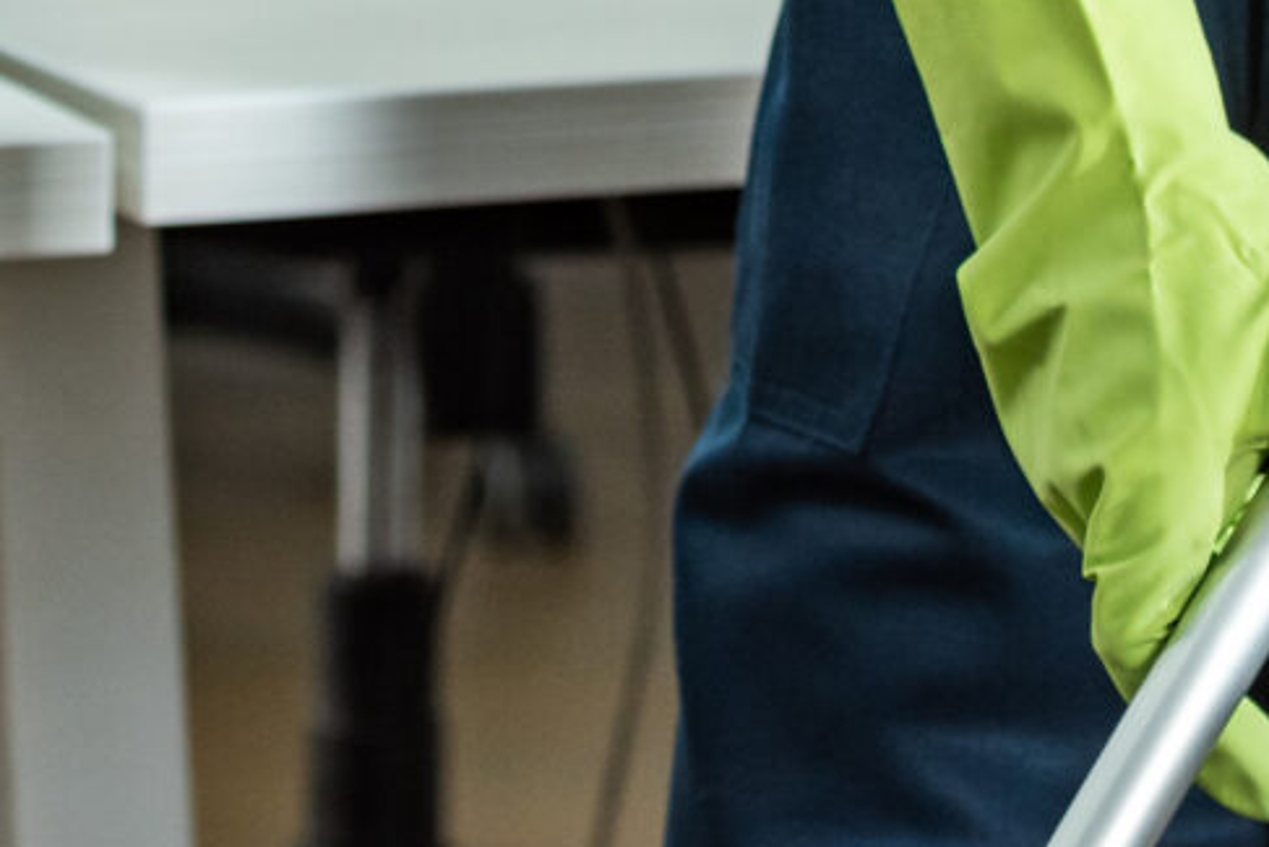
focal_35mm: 368
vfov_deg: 3.7
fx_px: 12975
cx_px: 667
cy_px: -1132
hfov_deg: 5.6
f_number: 3.5
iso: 400
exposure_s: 1/200
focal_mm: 70
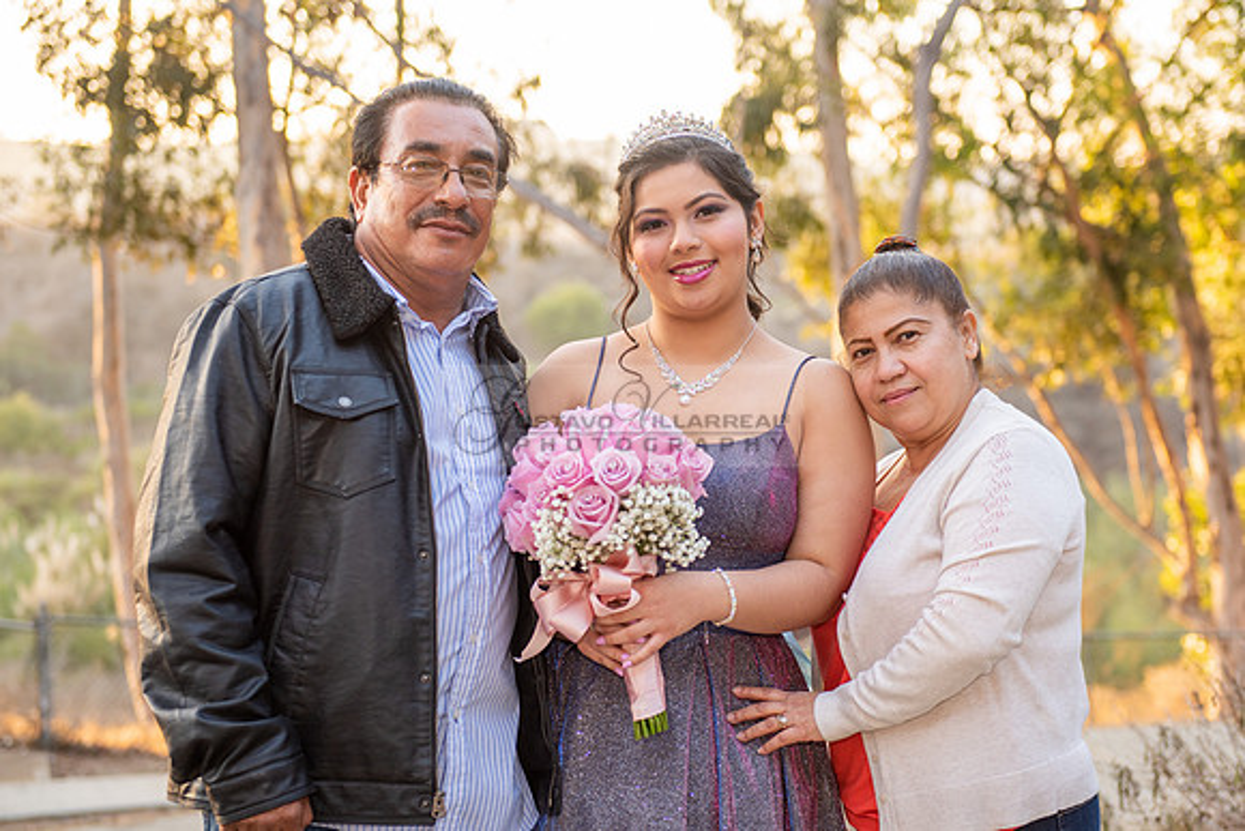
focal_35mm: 69
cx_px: 705
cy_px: 430
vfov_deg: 19.8
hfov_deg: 29.2
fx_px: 2384
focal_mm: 58
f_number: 3.2
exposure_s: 1/160
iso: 200
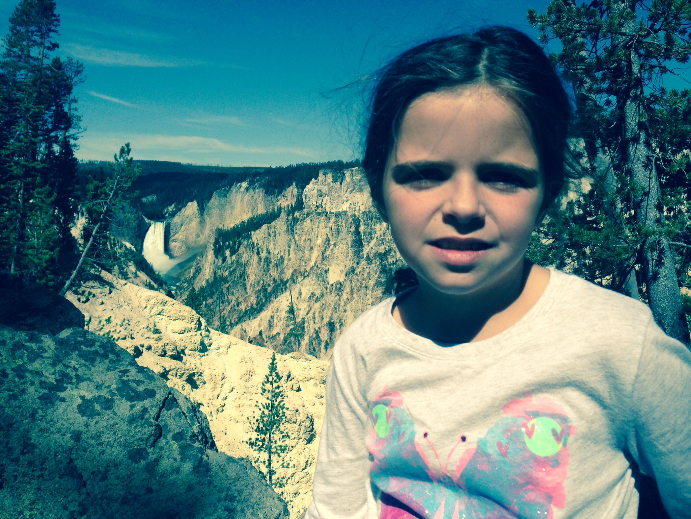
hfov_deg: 55.4
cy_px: 260
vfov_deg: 42.9
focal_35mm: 33
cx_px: 346
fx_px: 659
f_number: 2.4
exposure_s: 1/2710
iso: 50
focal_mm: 4.12
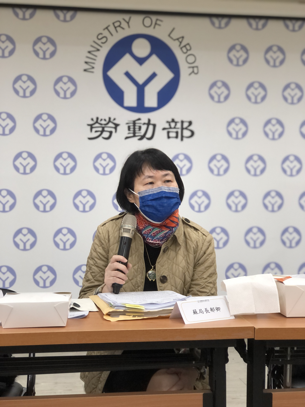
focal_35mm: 57
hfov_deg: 25.7
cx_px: 152
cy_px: 204
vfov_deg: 33.8
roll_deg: +0.1
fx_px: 670
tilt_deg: -2.4
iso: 64
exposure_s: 1/30
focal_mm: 6.6
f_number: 2.8
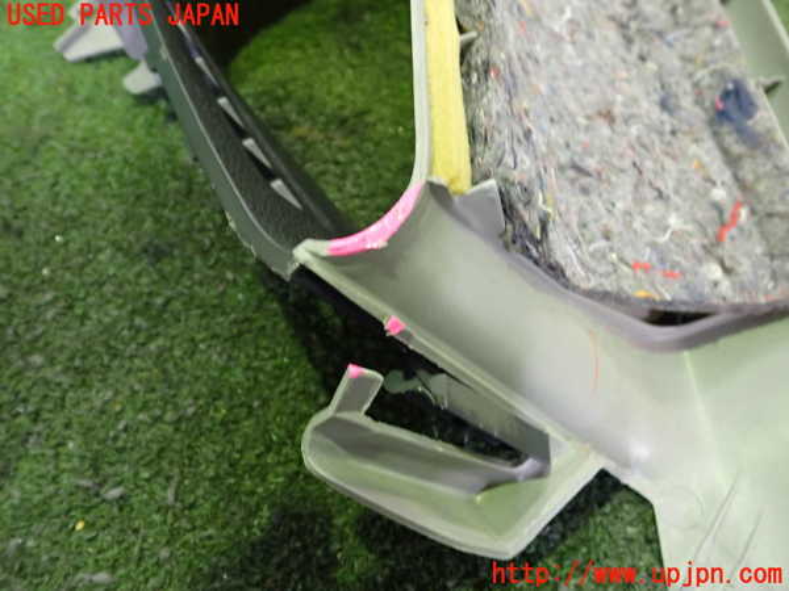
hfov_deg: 60.0
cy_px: 296
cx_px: 394
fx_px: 684
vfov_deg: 46.8
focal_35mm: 30
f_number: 2.3
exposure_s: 1/40
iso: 800
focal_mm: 5.4
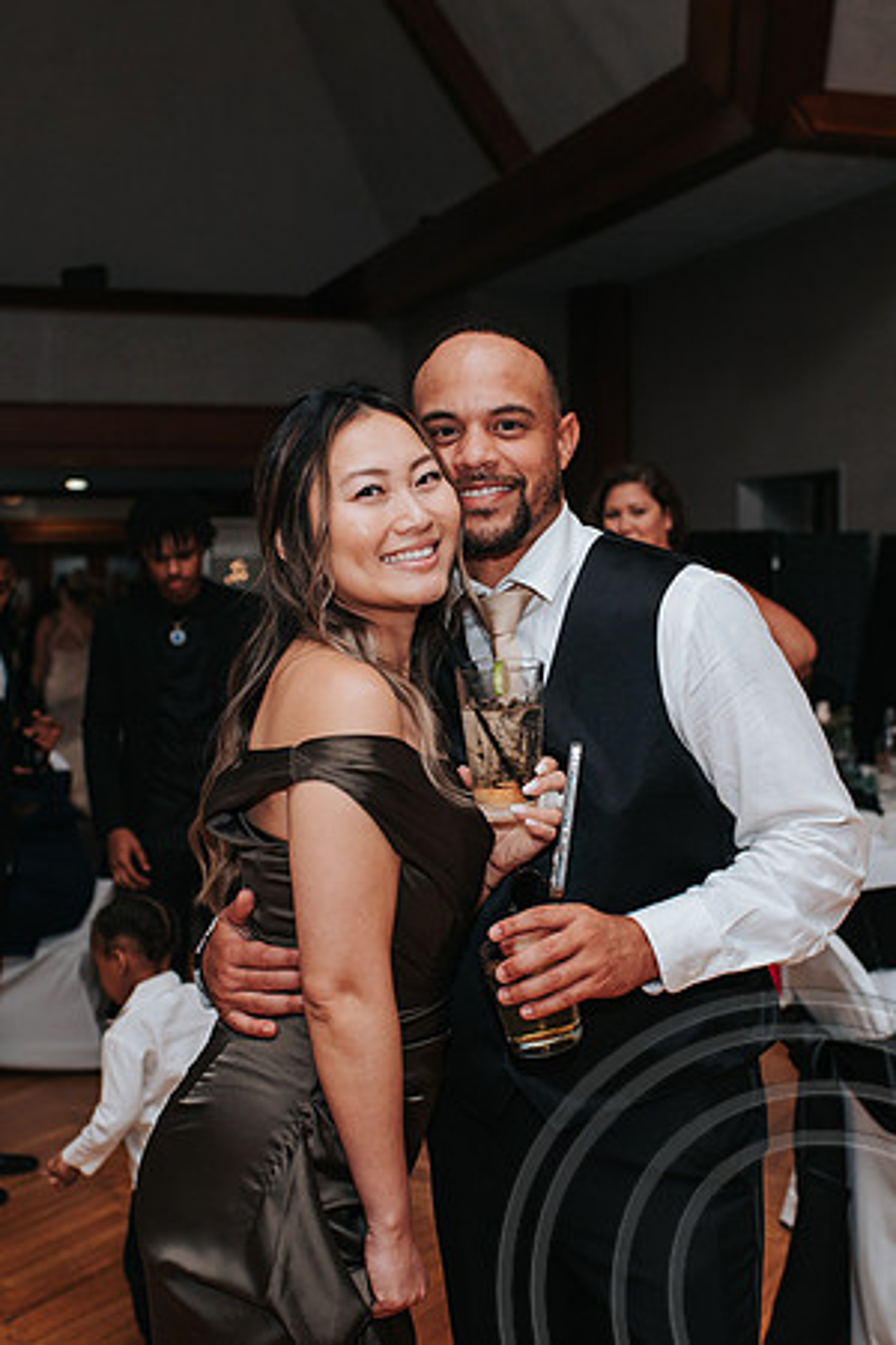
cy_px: 672
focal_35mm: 52
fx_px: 1958
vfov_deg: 37.9
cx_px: 530
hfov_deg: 25.7
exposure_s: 1/200
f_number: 3.2
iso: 1000
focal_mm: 35
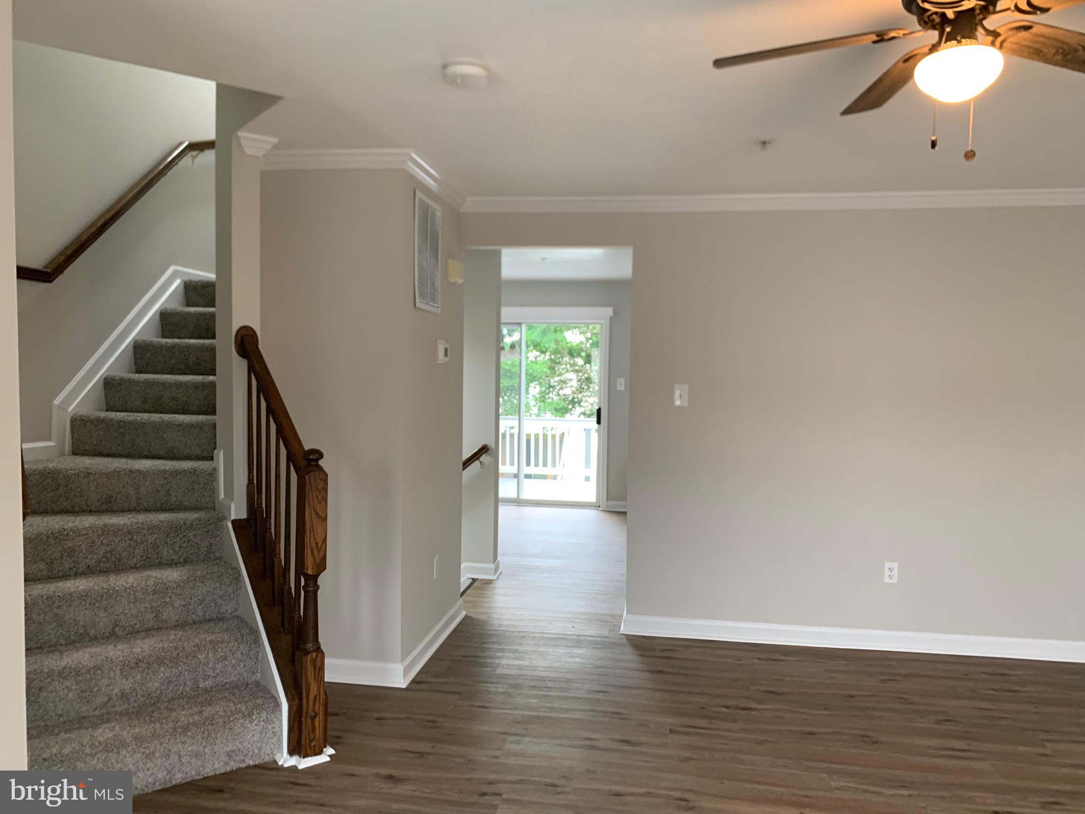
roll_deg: -1.1
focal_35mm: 26
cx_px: 542
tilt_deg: -2.4
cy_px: 407
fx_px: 815
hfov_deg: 67.3
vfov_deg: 53.1
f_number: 1.8
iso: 160
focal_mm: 4.25
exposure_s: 1/60
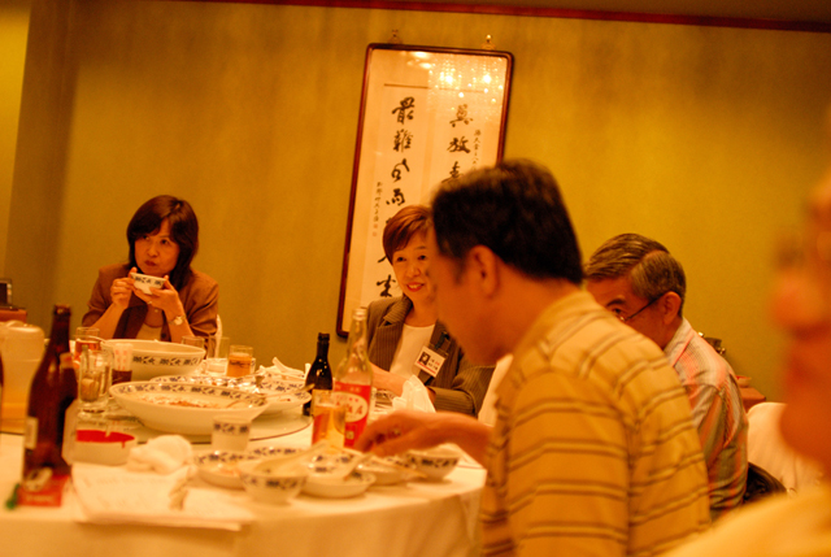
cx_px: 416
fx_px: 971
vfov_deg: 32.0
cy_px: 278
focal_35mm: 42
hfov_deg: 46.3
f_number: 2
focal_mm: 28
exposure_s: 1/125
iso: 800
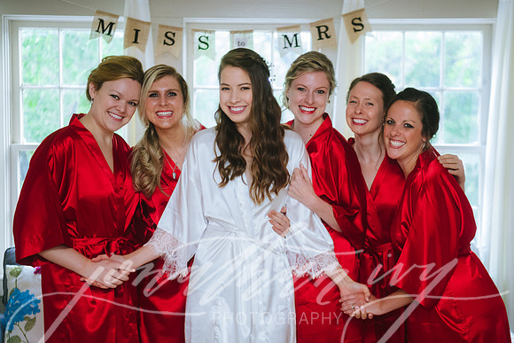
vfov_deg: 23.0
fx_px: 843
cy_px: 167
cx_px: 274
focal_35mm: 59
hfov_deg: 33.9
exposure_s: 1/160
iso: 1600
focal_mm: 55
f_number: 2.8
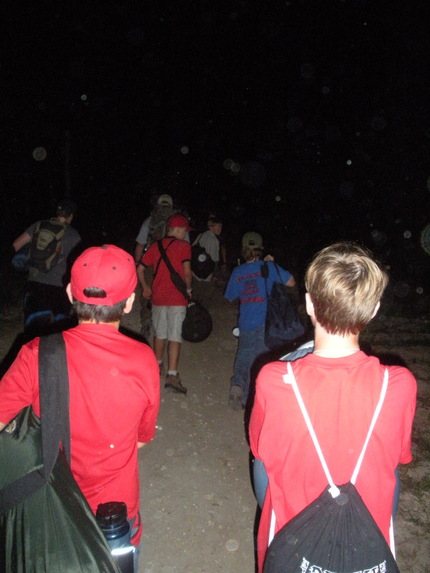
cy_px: 286
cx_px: 215
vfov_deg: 51.4
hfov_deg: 39.7
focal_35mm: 36
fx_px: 596
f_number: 3.5
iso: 655
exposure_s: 1/60
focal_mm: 6.3
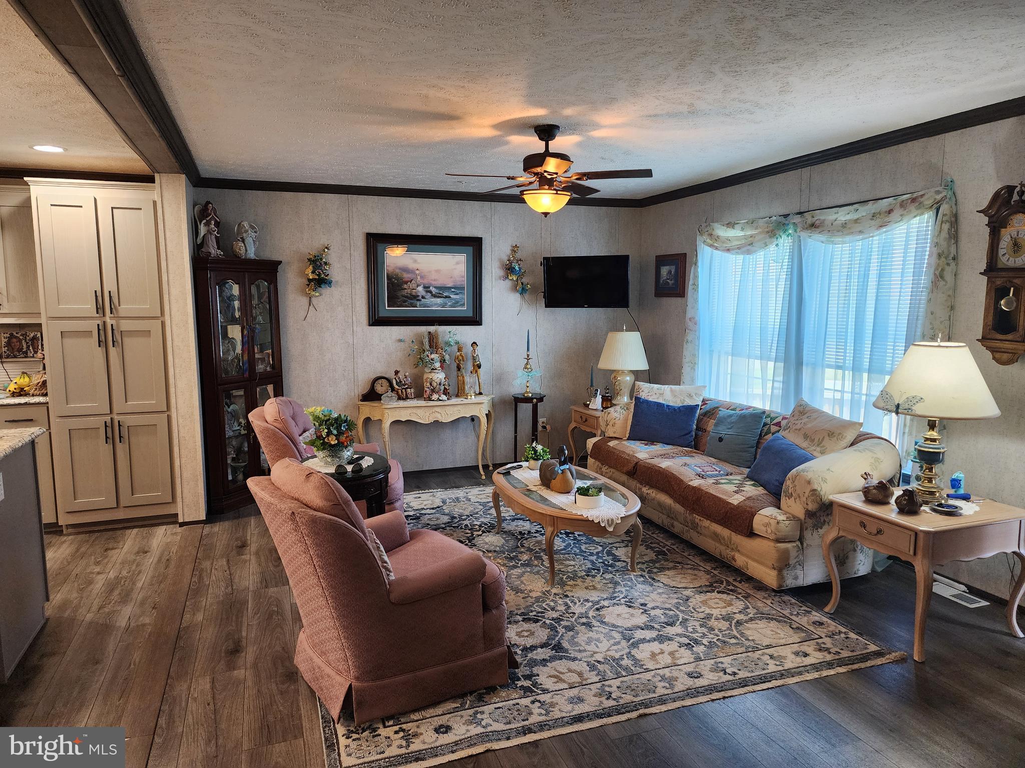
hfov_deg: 73.9
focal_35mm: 23
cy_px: 384
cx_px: 512
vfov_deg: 58.9
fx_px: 681
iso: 250
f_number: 1.8
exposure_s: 1/120
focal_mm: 6.4
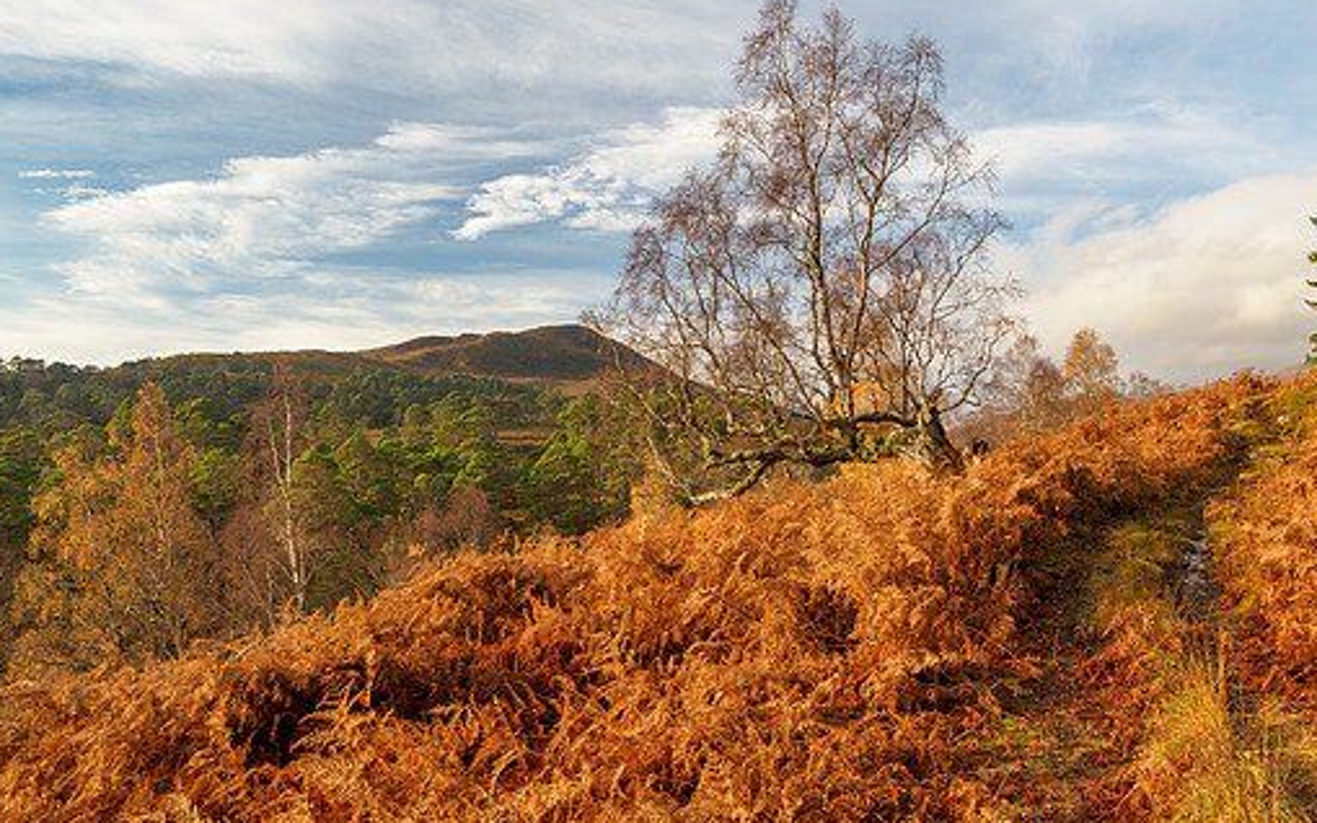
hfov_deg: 64.5
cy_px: 453
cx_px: 722
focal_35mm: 29
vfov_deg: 43.1
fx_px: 1041
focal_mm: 12
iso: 200
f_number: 5.6
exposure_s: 1/80
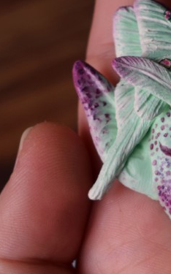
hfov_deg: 6.9
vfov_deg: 11.2
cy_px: 151
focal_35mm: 188
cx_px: 232
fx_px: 1403
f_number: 5
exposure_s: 1/100
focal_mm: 40
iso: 400
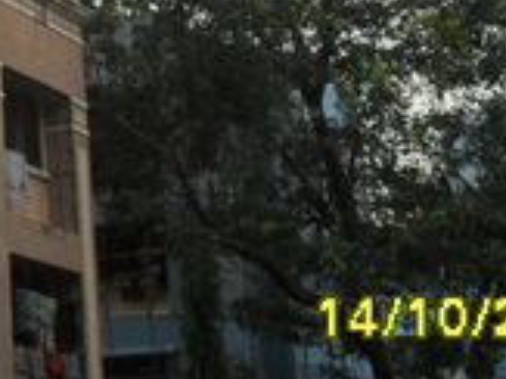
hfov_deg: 14.5
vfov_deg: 11.0
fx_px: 1840
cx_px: -282
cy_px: -286
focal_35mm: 126
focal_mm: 5.7
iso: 100
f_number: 3.7
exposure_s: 1/125
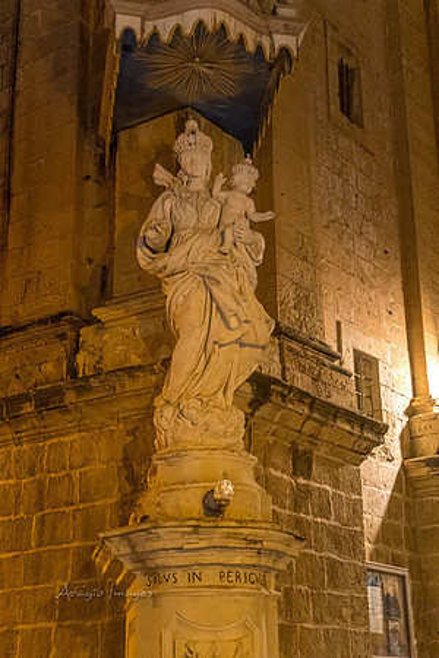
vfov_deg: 36.9
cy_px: 329
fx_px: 988
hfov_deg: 25.1
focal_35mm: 54
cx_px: 220
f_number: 4.5
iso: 6400
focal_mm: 36
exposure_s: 1/3
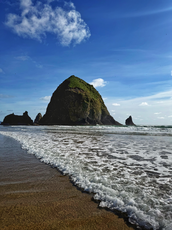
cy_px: 115
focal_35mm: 24
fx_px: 159
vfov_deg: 71.6
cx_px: 86
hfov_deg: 56.8
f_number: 1.78
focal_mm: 6.76
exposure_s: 1/10309
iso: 80
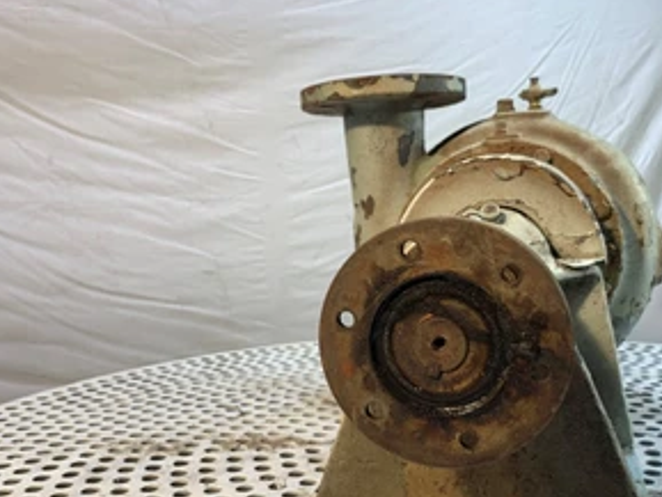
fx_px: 689
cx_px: 357
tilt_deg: -8.8
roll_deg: +2.0
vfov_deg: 39.5
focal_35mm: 36
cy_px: 300
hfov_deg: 51.3
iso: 50
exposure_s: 1/120
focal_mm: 4.25
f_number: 1.8
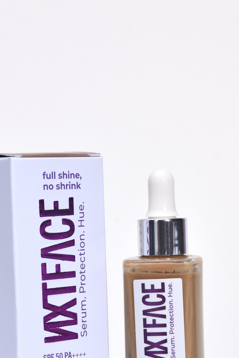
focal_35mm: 135
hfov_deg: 10.2
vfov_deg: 15.1
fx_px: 1343
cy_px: 282
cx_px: 112
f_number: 11
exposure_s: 1/160
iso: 400
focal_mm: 70
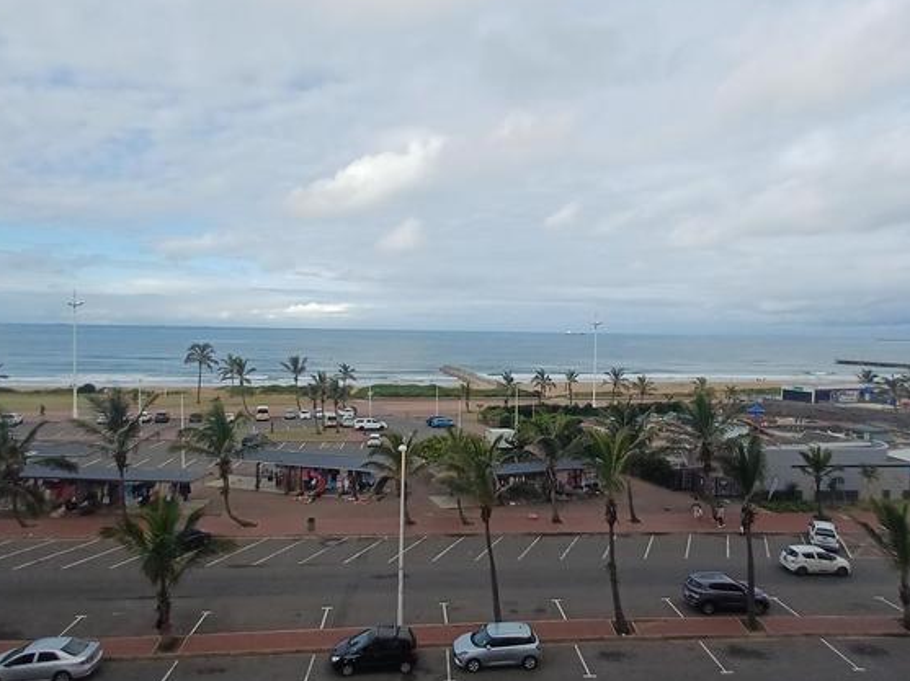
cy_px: 367
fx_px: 604
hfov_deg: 74.0
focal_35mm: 23
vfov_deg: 58.7
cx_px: 453
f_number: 2.2
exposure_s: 1/809
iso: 40
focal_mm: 1.64
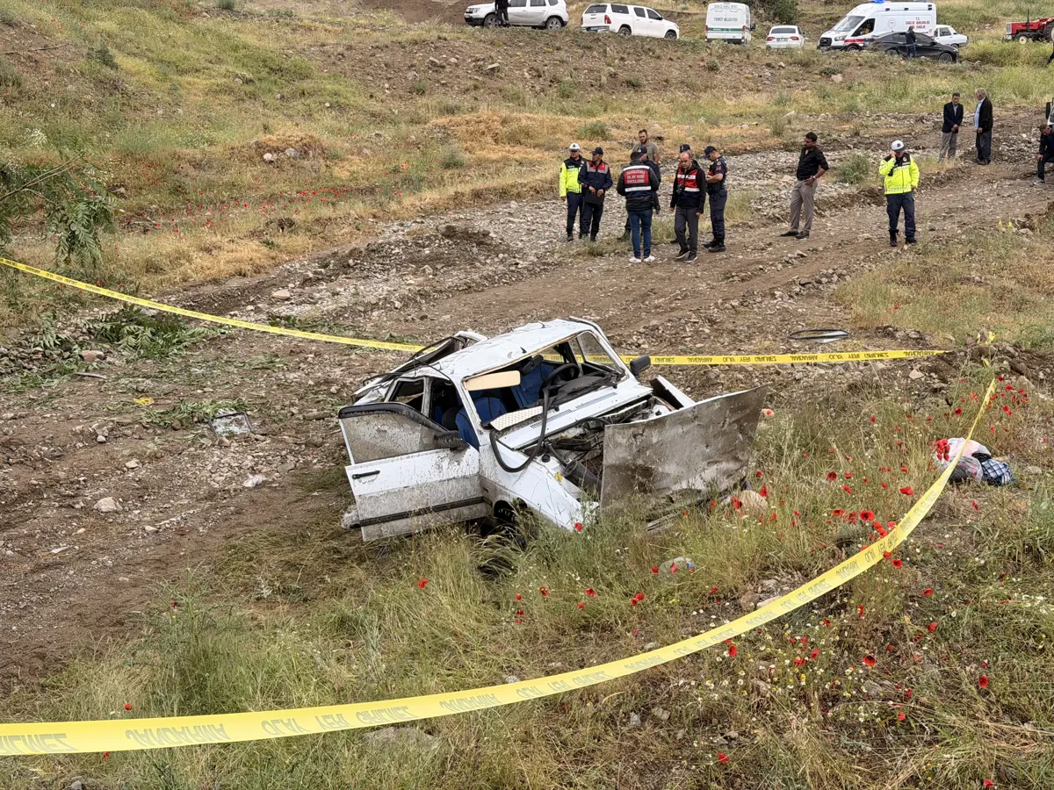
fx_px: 1462
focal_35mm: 48
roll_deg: +0.7
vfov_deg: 30.3
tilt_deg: -13.8
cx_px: 527
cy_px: 395
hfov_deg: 39.7
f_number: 1.78
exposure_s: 1/1678
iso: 64
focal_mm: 6.76
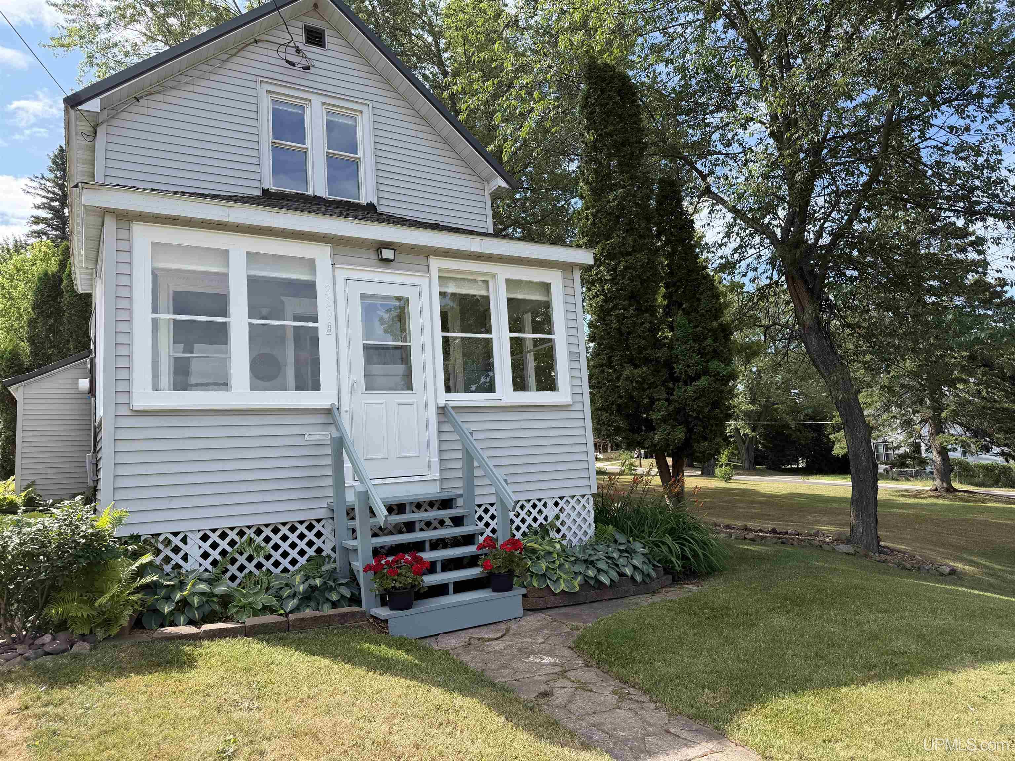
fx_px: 704
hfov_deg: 71.6
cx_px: 508
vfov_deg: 56.8
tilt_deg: +7.1
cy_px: 380
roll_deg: +4.4
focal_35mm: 24
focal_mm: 6.76
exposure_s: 1/1770
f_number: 1.78
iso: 80
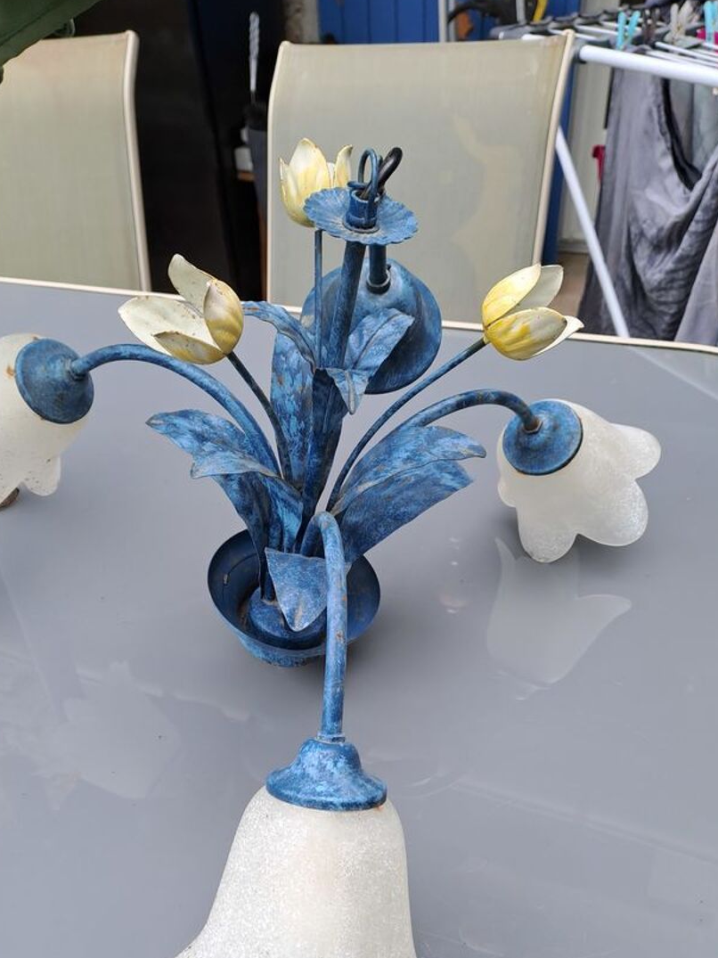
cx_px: 306
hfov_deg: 45.3
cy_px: 567
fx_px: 858
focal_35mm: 31
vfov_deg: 58.0
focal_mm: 4.65
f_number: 1.8
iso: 32
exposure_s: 1/127
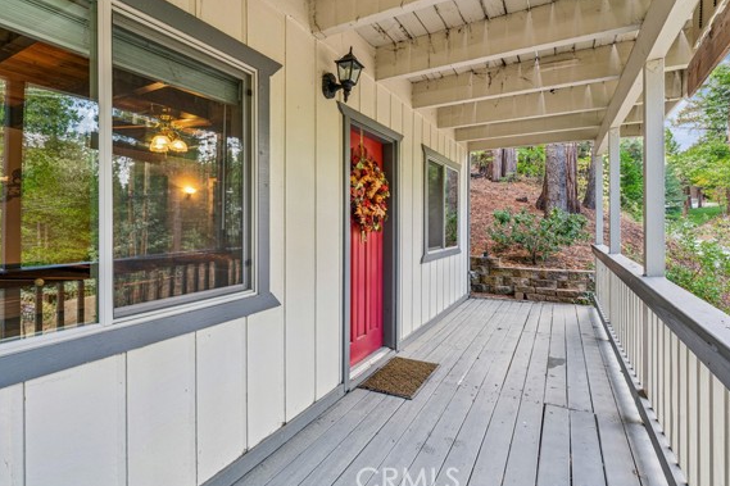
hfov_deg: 89.2
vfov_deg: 66.6
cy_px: 224
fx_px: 369
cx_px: 348
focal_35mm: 18
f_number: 13
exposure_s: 1/1.25
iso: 100
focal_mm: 16.2
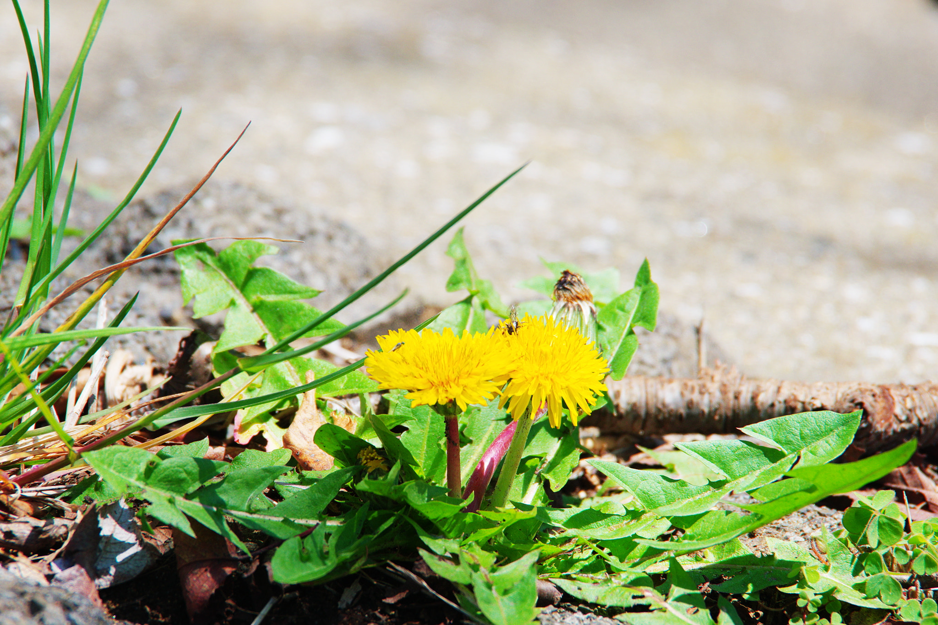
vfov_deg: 6.8
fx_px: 5262
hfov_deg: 10.2
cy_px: 312
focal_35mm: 202
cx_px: 469
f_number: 5.6
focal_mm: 135
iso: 100
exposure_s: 1/200
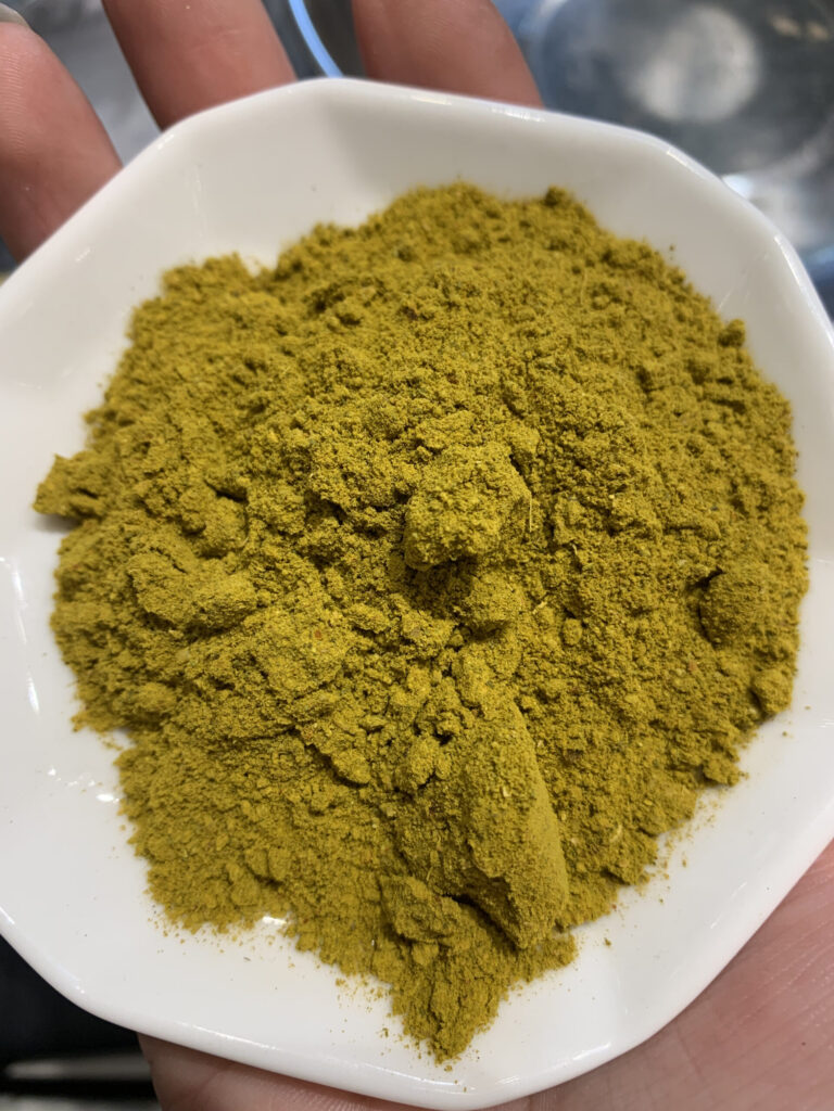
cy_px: 556
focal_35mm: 26
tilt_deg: -67.6
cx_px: 417
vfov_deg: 67.3
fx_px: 835
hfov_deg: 53.1
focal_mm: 4.25
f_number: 1.8
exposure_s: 1/100
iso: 80
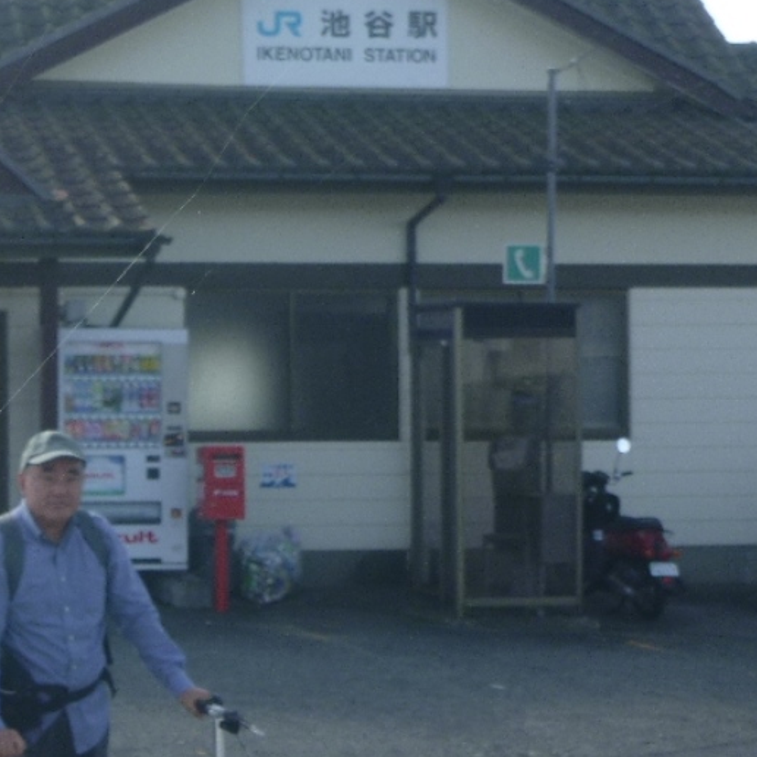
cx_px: 139
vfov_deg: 27.2
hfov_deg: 26.7
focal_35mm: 63
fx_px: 1559
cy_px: 458
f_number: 4.4
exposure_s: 1/200
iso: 100
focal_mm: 6.4
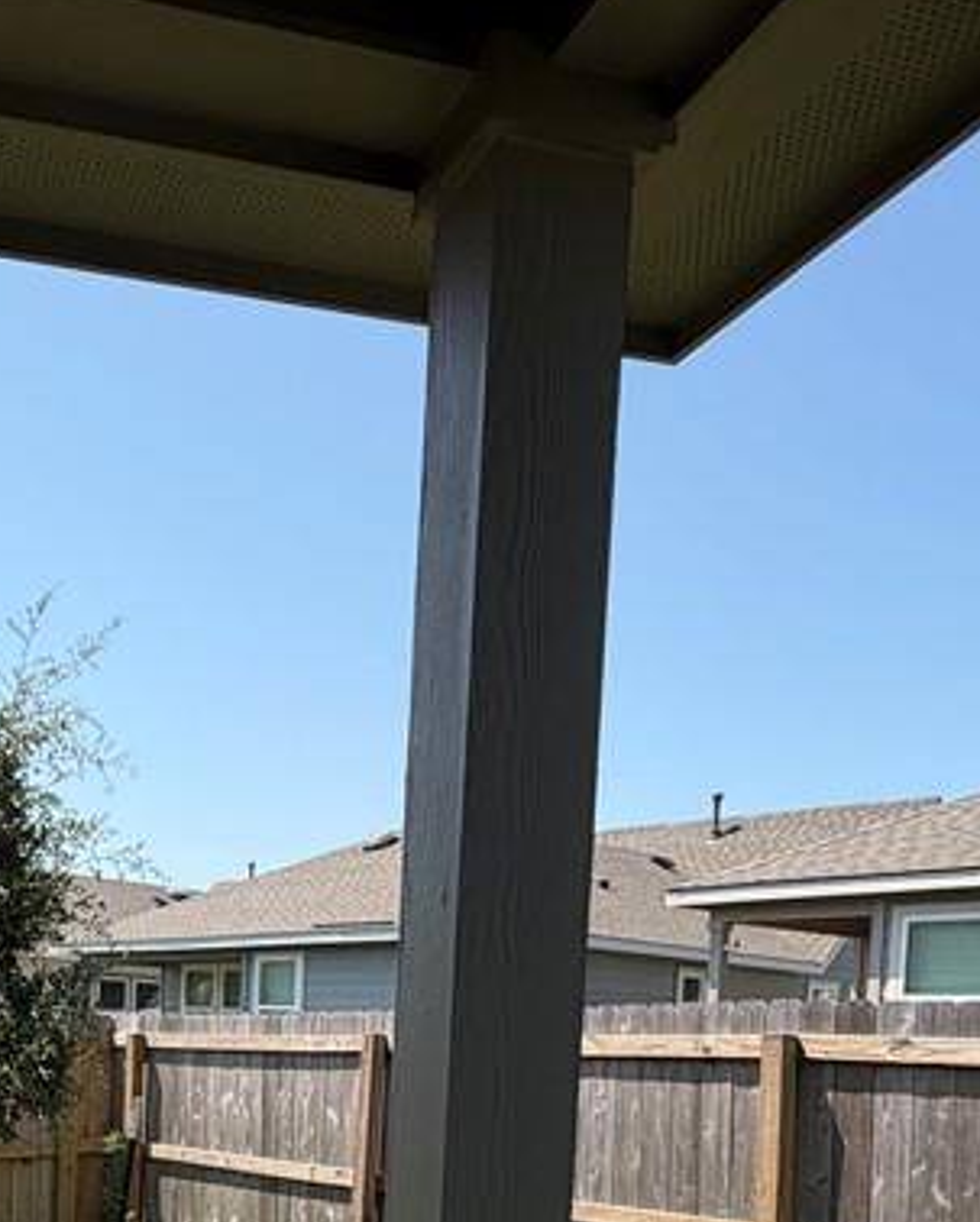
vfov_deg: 44.7
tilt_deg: -3.4
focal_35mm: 37
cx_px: 155
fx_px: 1340
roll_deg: -2.0
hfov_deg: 38.2
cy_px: 1093
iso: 25
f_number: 2.2
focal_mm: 2.22
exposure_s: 1/770
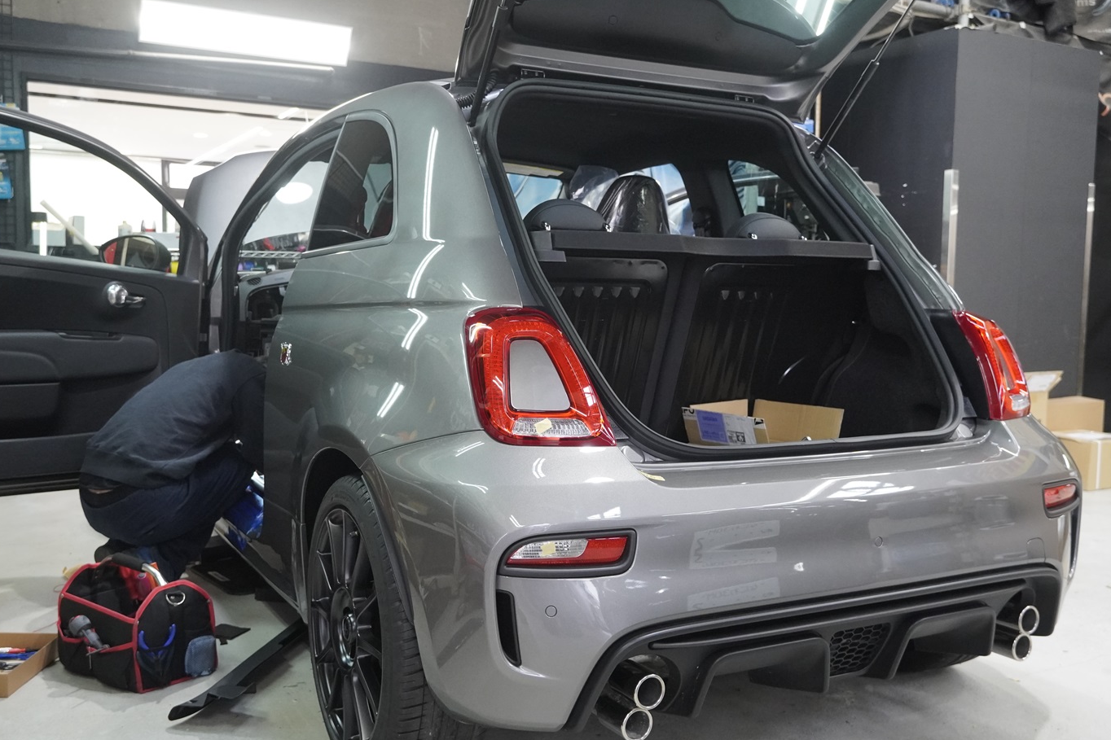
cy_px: 388
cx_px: 535
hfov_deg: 57.2
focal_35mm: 33
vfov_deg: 39.9
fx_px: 1018
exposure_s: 1/160
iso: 2500
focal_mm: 20
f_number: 4
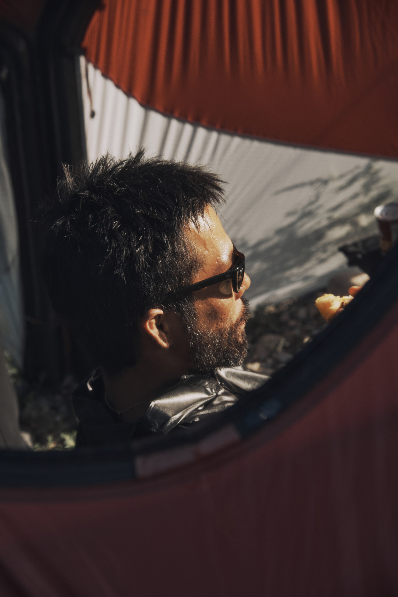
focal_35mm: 78
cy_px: 298
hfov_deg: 17.5
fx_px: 1292
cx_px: 199
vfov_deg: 26.0
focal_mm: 78
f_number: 5.6
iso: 400
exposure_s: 1/200
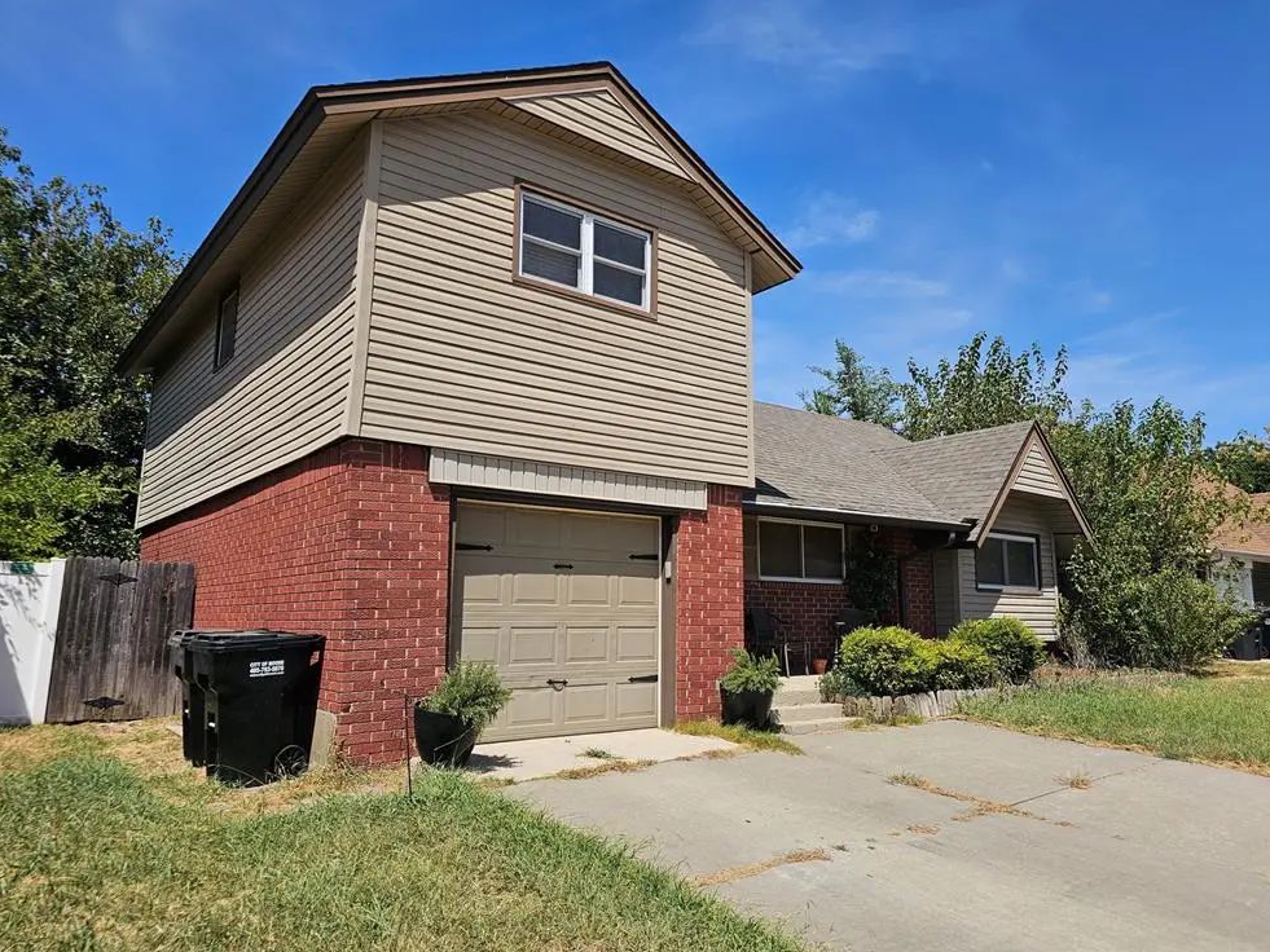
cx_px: 647
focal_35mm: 24
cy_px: 476
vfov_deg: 56.8
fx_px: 881
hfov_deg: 71.6
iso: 10
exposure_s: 1/1093
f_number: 1.7
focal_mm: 6.3
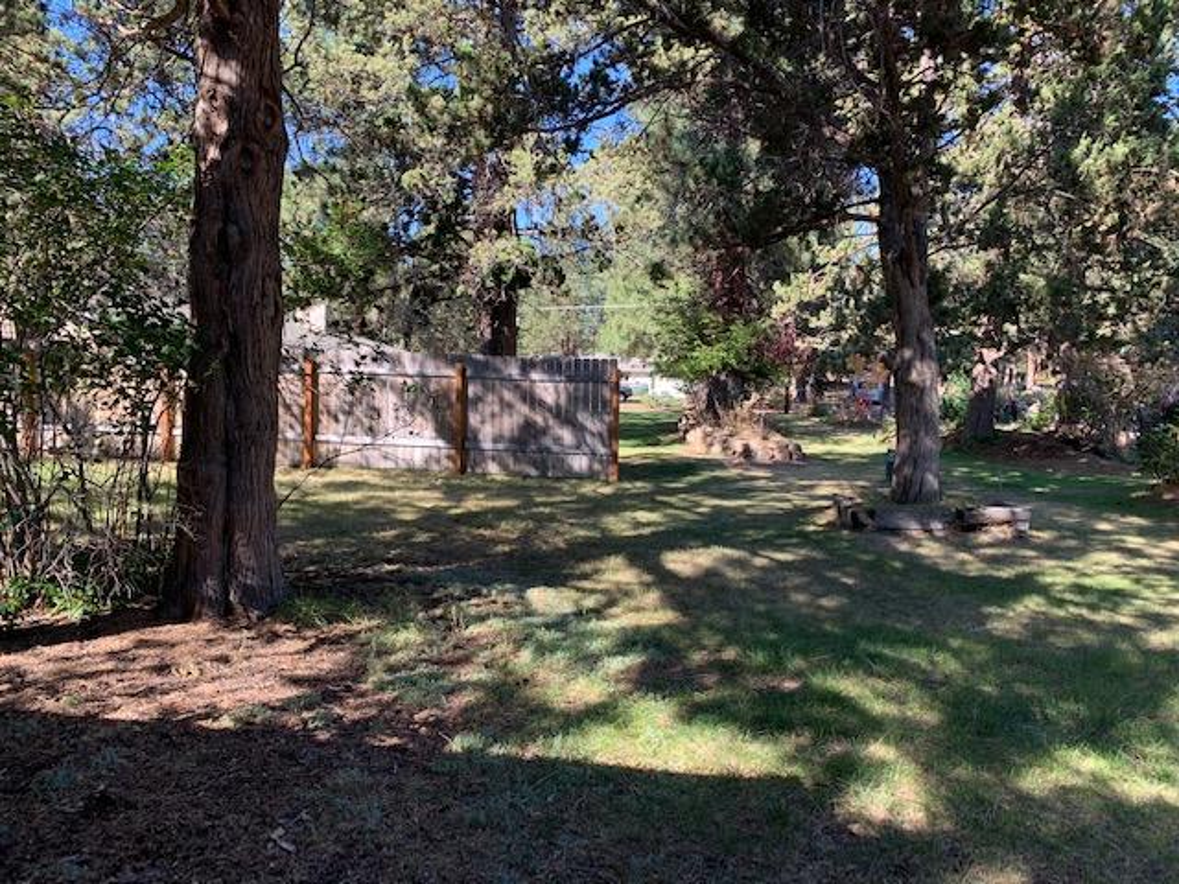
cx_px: 590
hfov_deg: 67.3
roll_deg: -1.3
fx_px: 886
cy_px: 442
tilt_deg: -3.7
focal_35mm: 26
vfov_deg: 53.1
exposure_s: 1/203
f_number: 1.8
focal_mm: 4.25
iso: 25
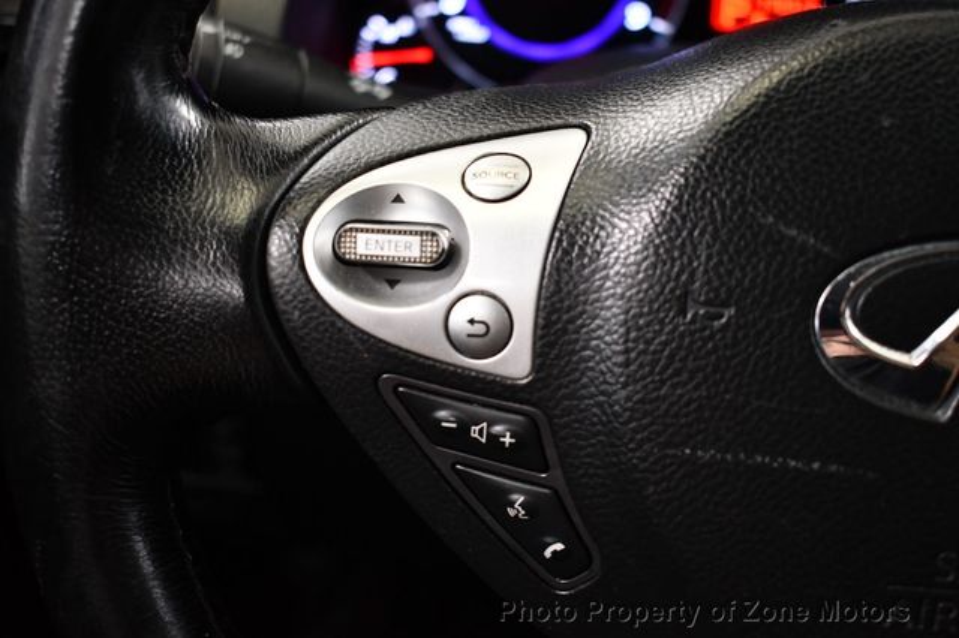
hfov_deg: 42.8
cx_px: 480
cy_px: 319
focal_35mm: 46
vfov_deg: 29.2
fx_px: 1225
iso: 3200
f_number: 4.2
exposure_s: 1/80
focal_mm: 31
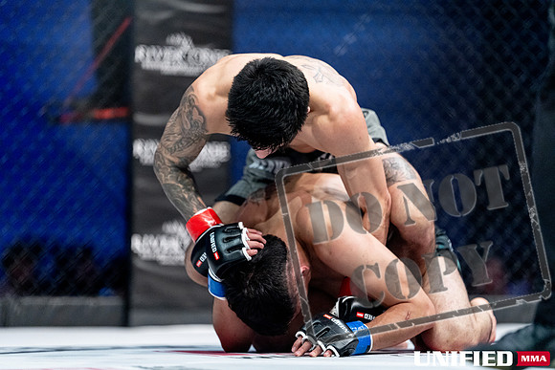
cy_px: 185
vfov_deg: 9.2
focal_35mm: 150
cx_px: 278
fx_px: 2313
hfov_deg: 13.7
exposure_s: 1/1250
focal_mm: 150
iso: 3200
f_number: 2
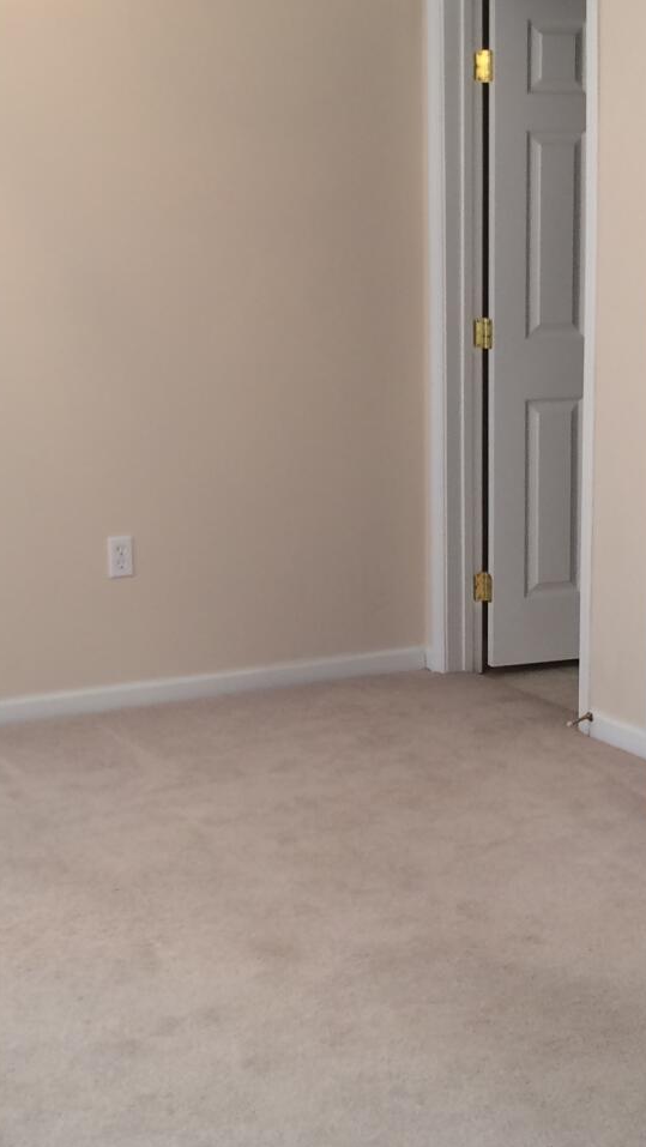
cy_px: 565
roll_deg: +0.4
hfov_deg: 18.2
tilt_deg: -12.3
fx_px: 2008
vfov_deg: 31.9
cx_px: 406
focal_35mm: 66
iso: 32
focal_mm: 4.15
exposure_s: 1/30
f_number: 2.2
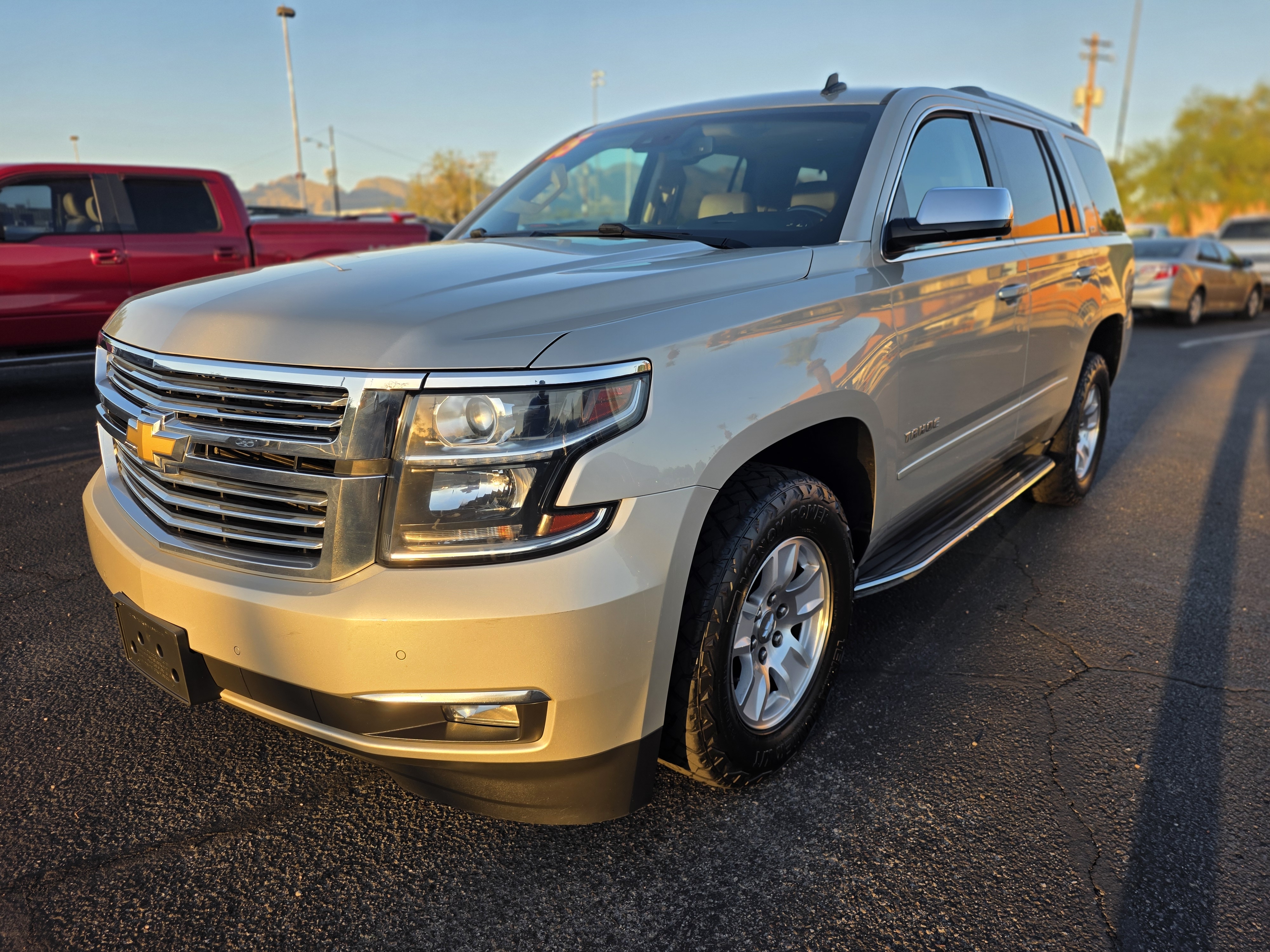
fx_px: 844
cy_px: 476
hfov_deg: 73.9
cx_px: 635
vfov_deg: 58.9
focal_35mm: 23
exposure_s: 1/359
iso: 25
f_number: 1.7
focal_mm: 6.25
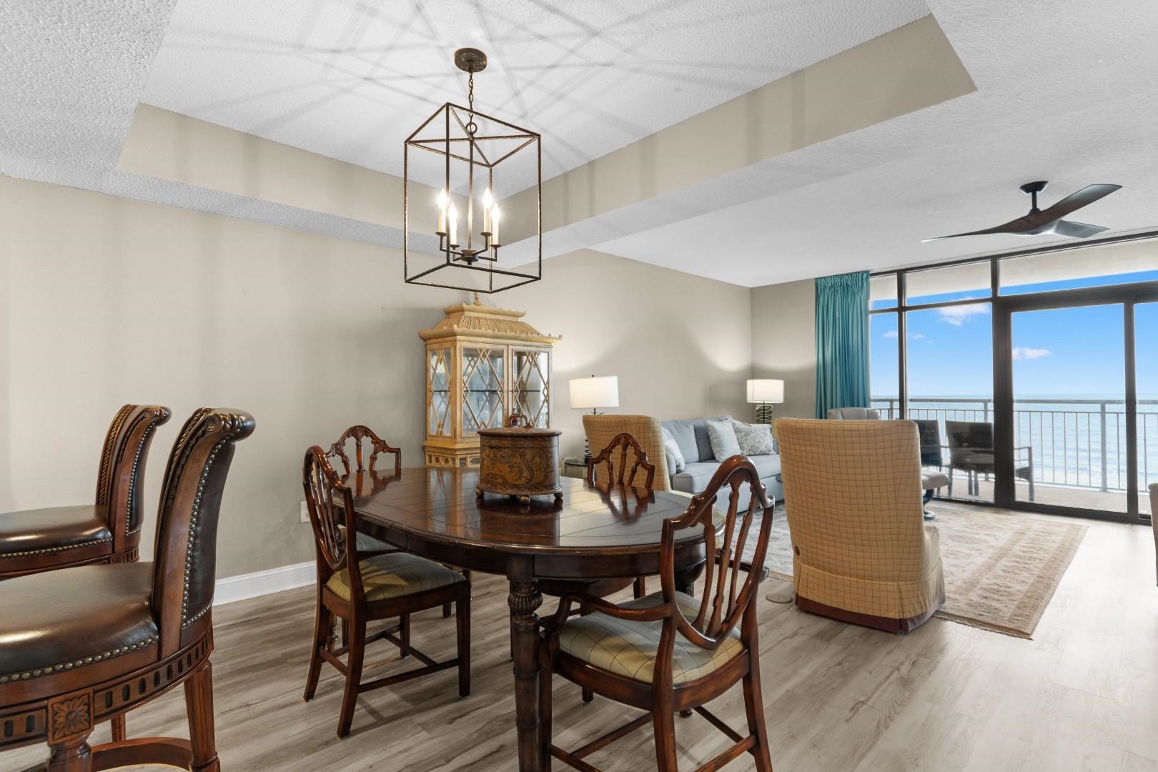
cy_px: 386
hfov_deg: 93.3
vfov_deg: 70.4
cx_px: 579
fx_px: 547
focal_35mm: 17
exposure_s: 1/8
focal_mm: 11.5
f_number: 4.8
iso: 100
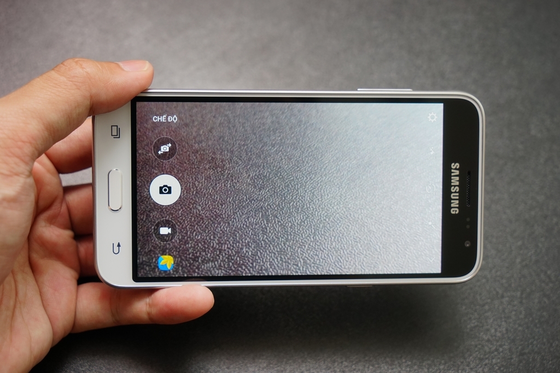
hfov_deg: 38.2
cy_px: 186
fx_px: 809
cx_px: 280
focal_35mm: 52
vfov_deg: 26.0
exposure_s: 1/100
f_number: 7.1
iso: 800
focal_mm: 52
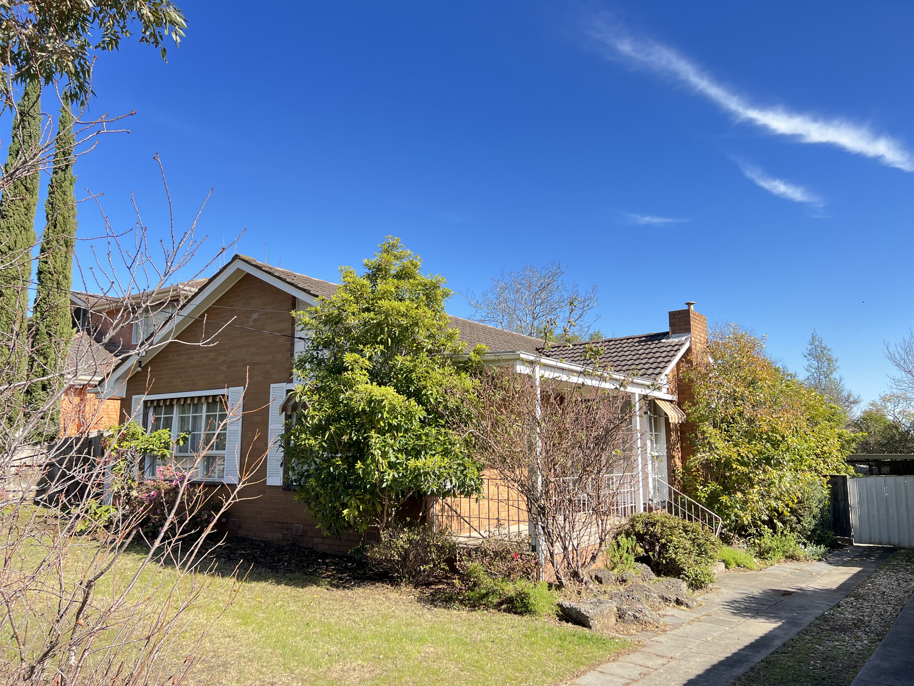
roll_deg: +0.2
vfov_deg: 53.1
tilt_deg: +8.5
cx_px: 457
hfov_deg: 67.3
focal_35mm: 26
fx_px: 687
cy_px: 343
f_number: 1.5
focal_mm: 5.7
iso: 50
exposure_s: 1/723
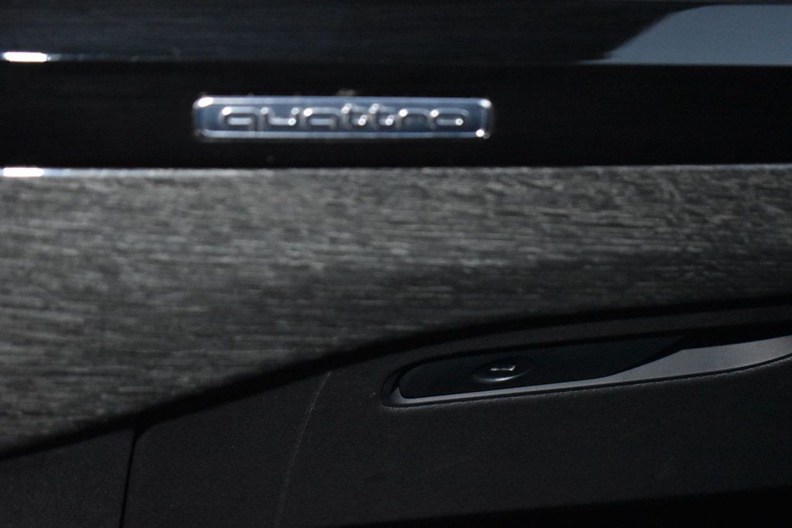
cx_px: 396
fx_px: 1583
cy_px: 264
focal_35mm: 72
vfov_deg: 18.9
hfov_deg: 28.1
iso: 6400
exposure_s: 1/60
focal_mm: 48
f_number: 5.3
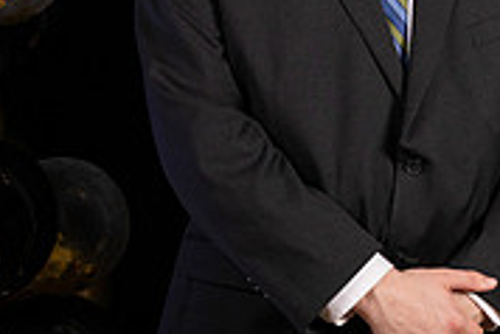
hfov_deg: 15.5
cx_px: 472
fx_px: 1807
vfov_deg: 10.4
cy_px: -55
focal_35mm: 130
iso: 320
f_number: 4.5
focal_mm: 40
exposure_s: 1/250
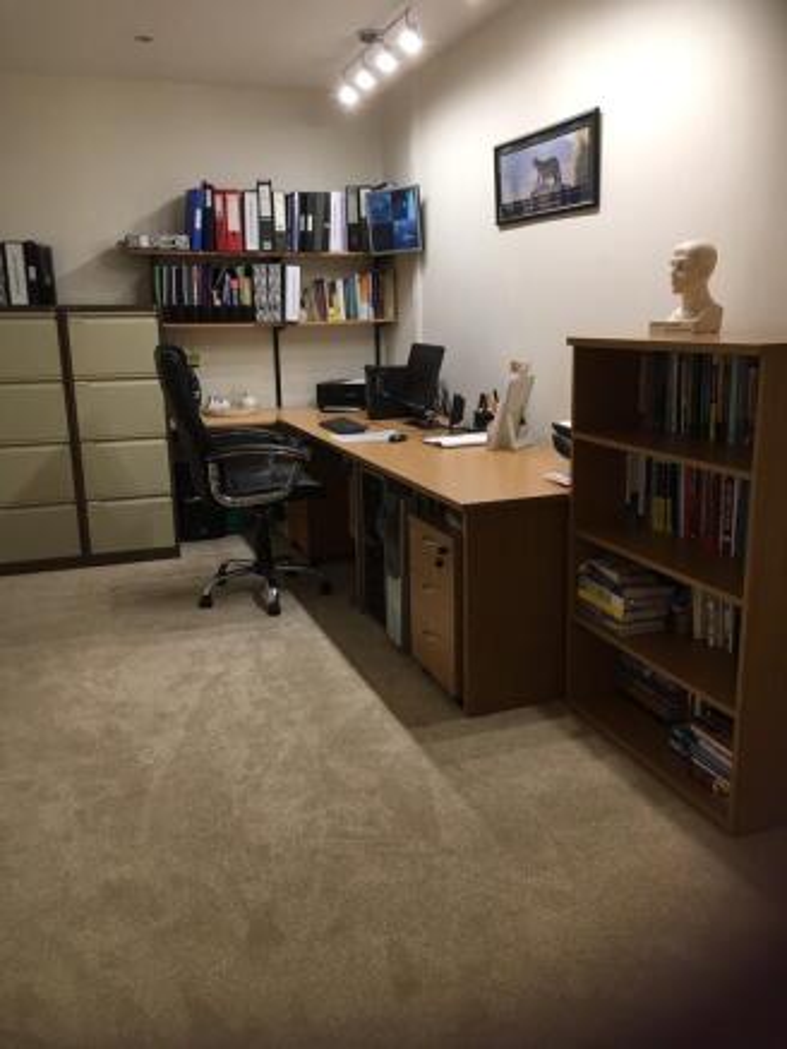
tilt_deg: -13.8
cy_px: 524
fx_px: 879
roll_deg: +1.1
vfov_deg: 61.6
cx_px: 394
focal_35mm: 29
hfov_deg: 48.2
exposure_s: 1/33
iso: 100
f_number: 2.2
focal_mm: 4.15
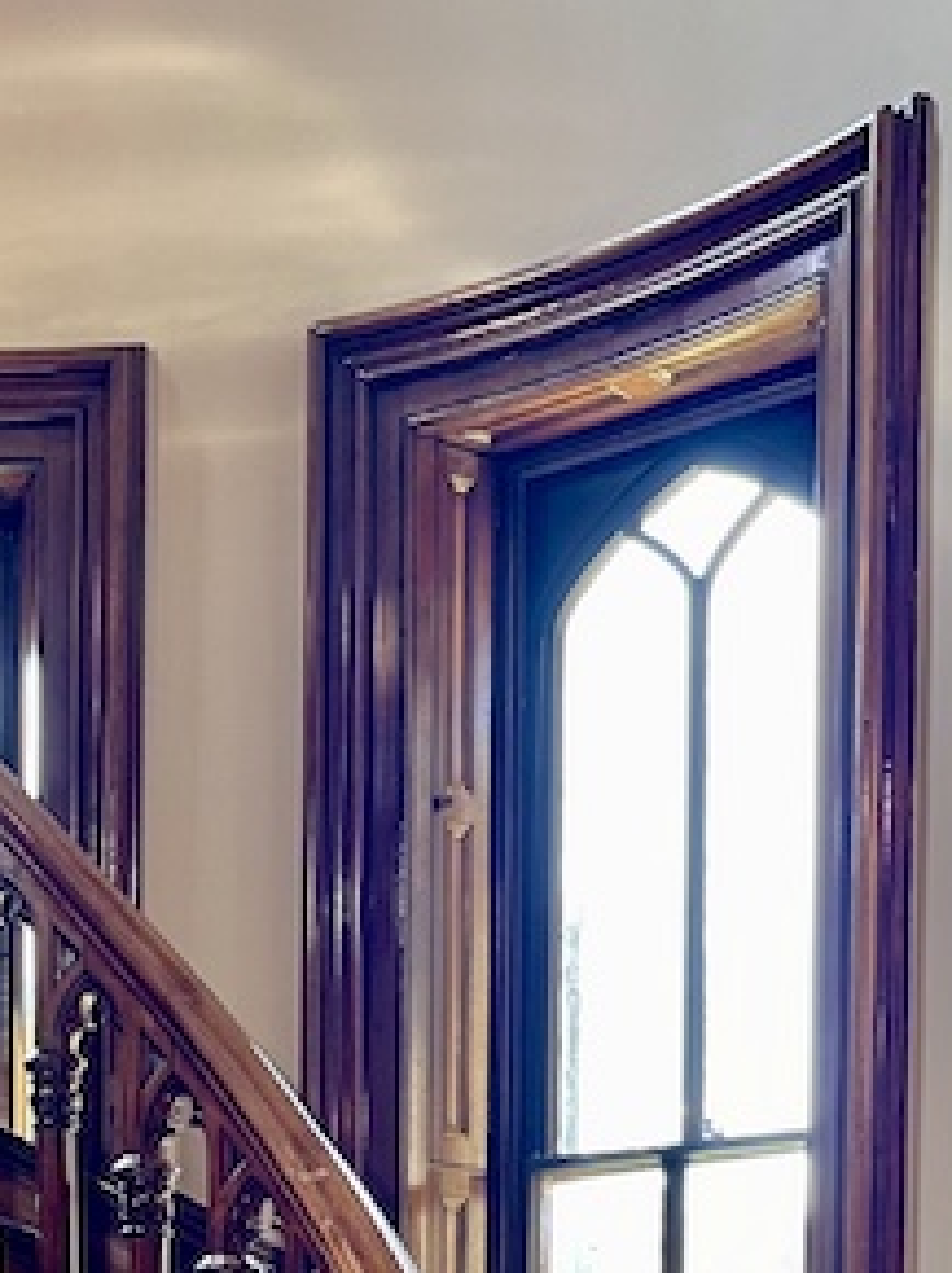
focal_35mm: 69
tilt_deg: -2.5
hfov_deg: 21.2
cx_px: 307
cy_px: 1659
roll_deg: +0.1
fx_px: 2534
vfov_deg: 24.5
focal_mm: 5.1
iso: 100
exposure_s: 1/60
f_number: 1.6
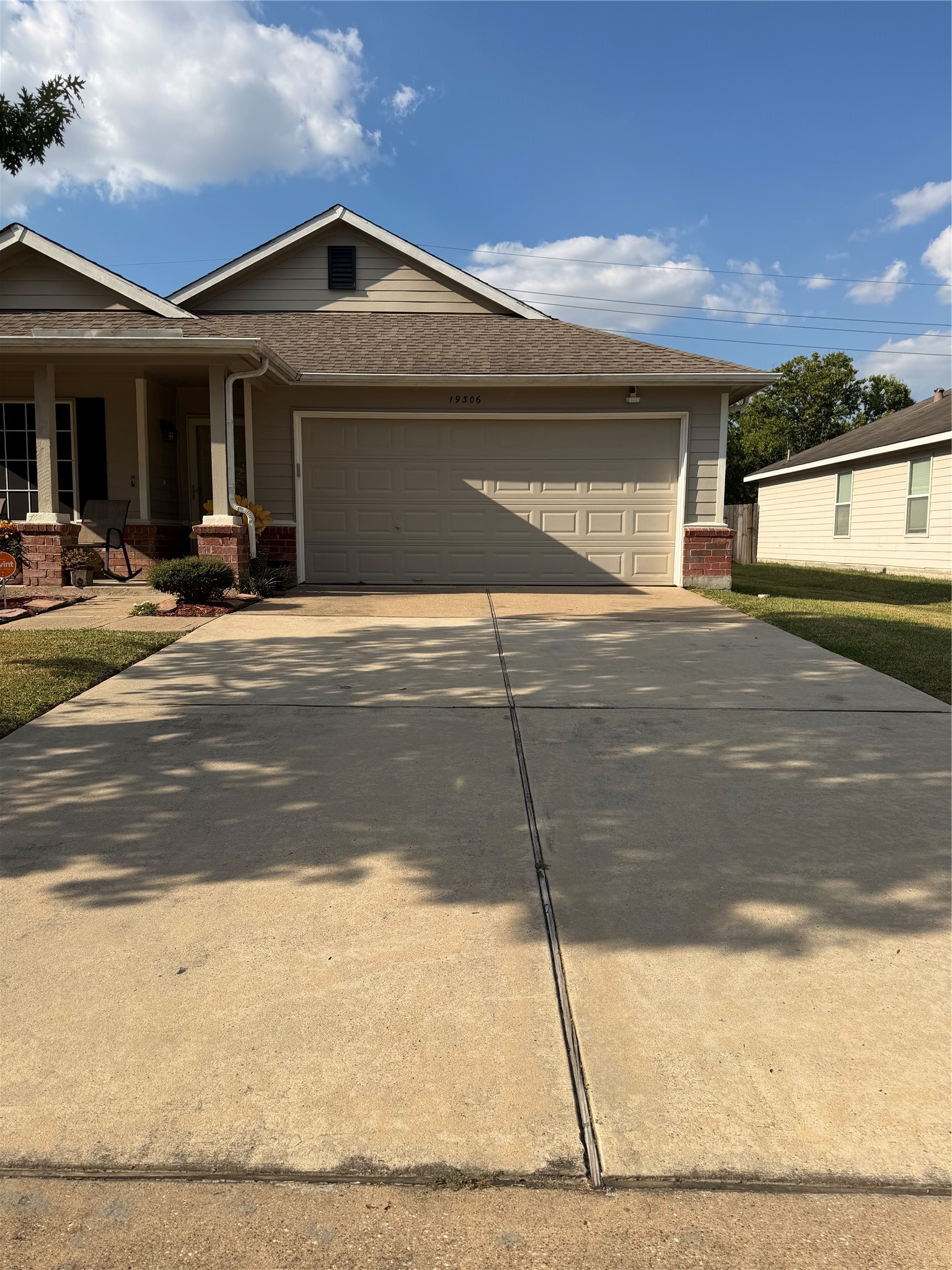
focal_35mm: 24
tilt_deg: -6.3
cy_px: 635
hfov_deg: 56.8
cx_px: 476
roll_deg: -0.6
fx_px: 880
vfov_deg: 71.6
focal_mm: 6.76
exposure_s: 1/5319
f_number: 1.78
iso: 80
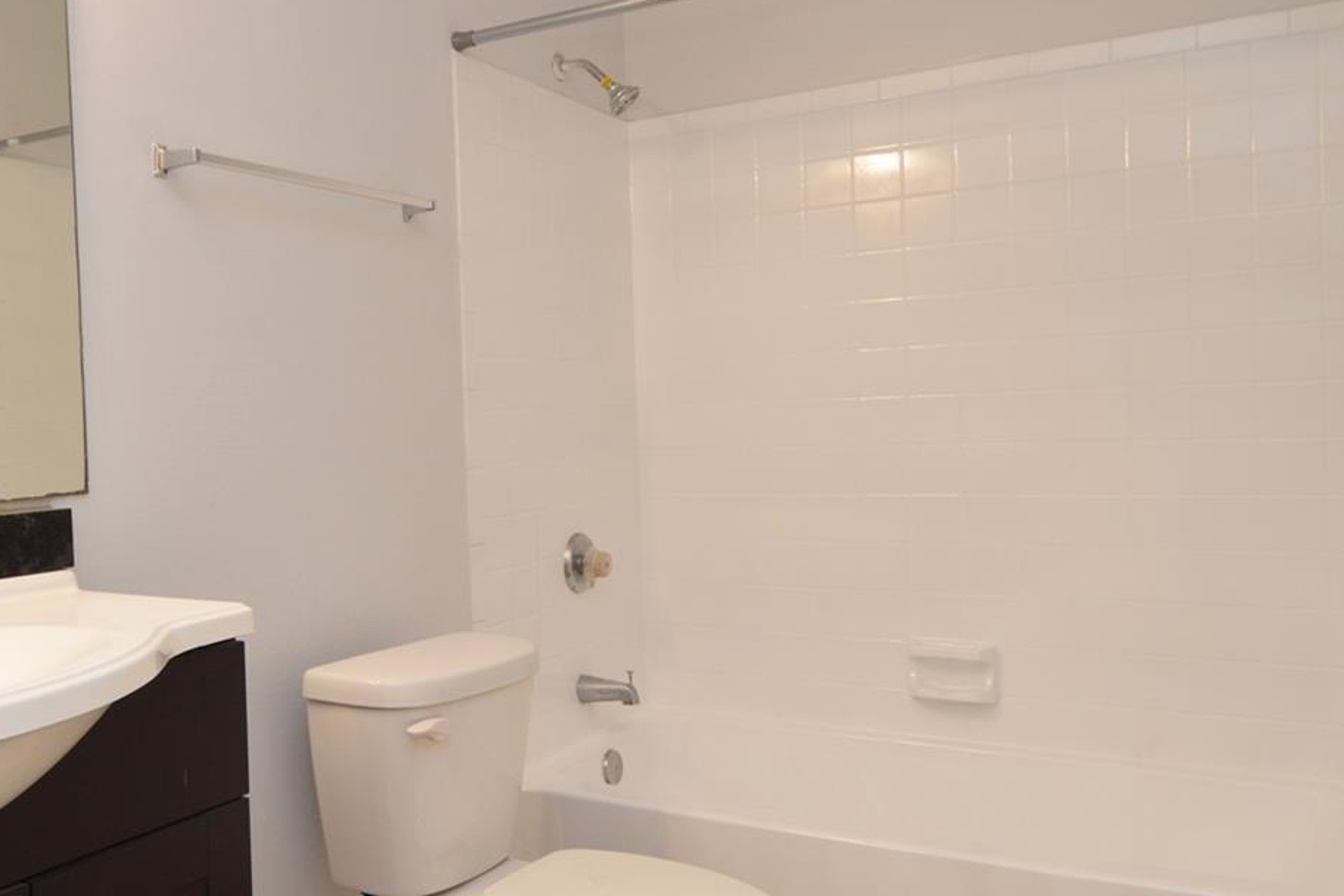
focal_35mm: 31
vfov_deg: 42.3
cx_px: 449
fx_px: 1157
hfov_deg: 58.9
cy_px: 473
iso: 400
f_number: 5
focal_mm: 12
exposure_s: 1/100
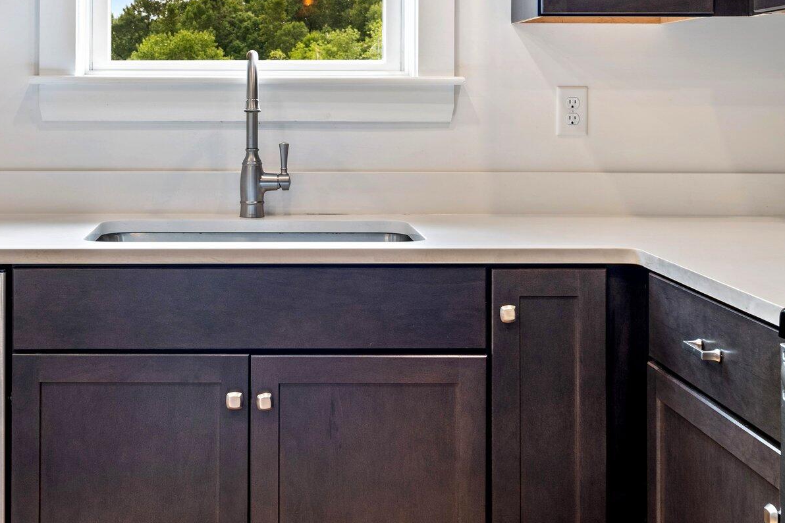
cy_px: 98
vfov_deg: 24.2
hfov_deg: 35.9
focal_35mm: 55
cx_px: 267
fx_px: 1199
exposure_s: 1/2
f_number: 9
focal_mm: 32
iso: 80
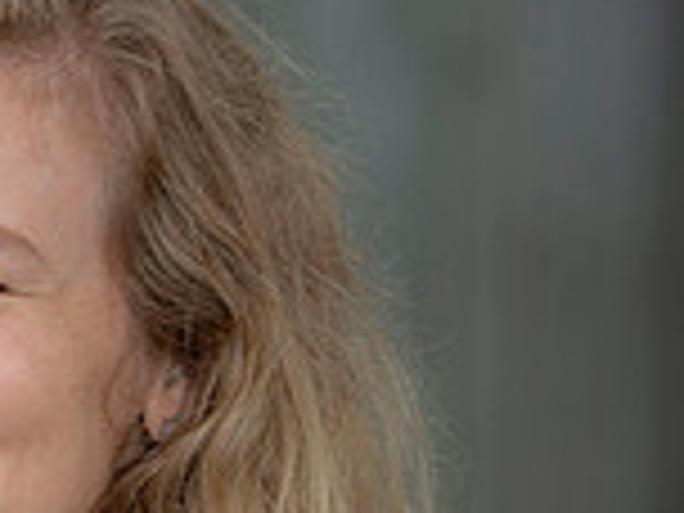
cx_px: -396
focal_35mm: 440
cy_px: 230
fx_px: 8694
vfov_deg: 3.4
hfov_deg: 4.5
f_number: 3.5
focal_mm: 120
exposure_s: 1/200
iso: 160
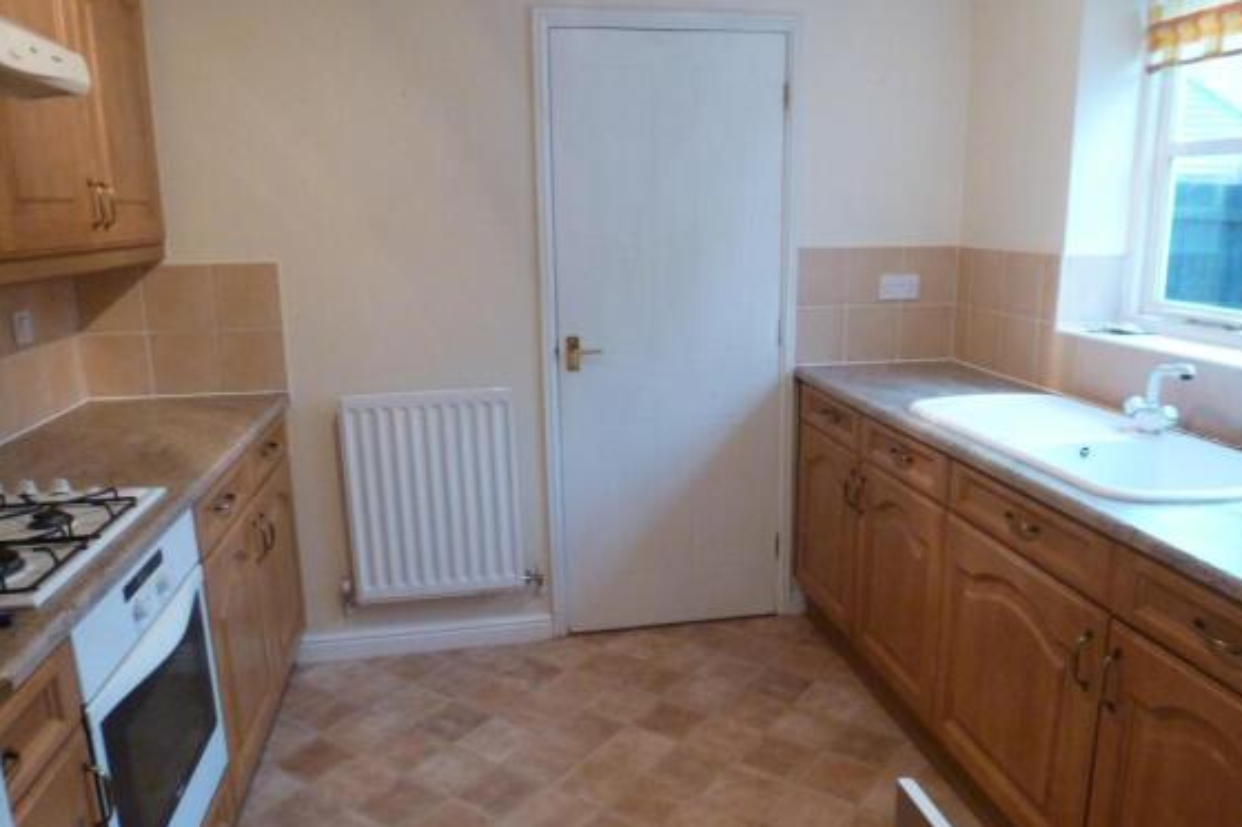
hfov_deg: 69.4
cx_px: 644
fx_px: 897
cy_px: 431
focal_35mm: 26
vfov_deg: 49.5
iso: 400
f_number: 3.3
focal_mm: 4.3
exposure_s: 1/20
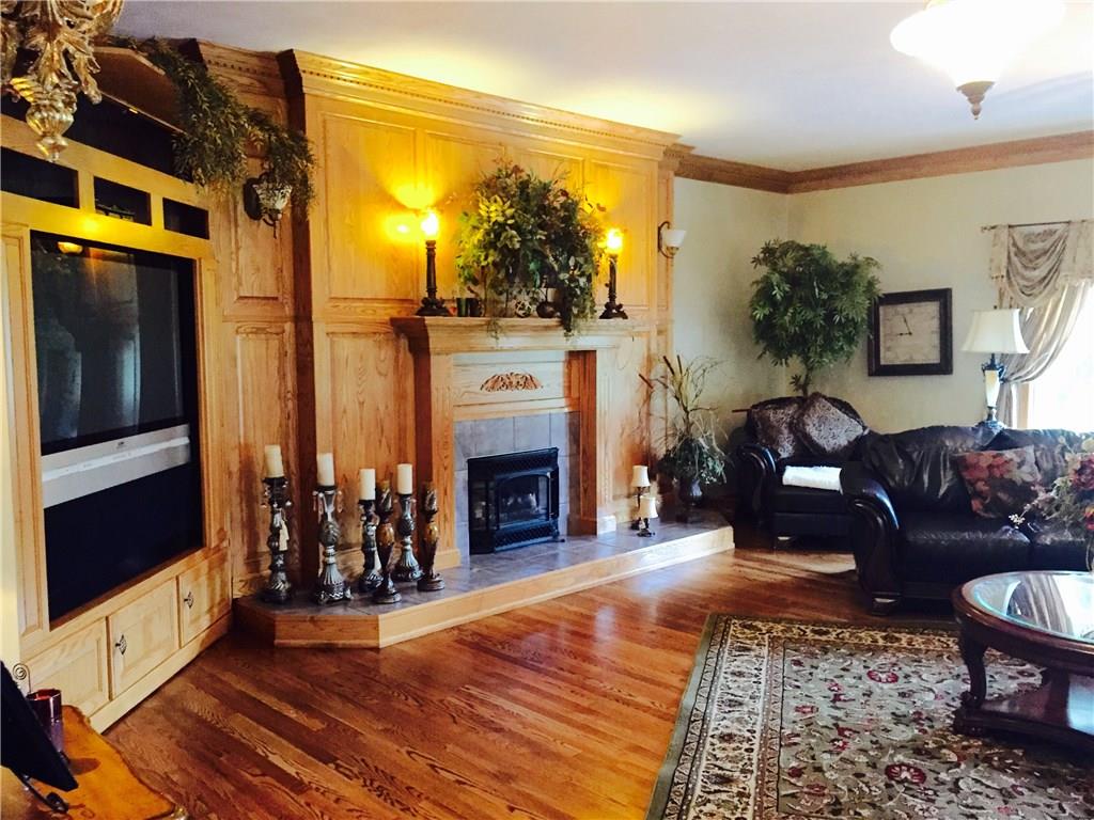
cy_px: 410
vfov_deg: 48.2
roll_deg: -0.8
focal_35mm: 29
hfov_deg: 61.7
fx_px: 917
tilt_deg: -4.9
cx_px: 547
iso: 320
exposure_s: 1/15
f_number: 2.2
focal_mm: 4.15
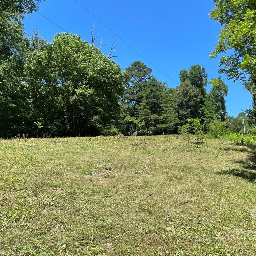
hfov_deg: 52.3
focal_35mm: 31
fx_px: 259
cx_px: 147
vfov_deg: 52.5
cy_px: 129
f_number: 1.6
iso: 32
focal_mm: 4.2
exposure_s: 1/1689
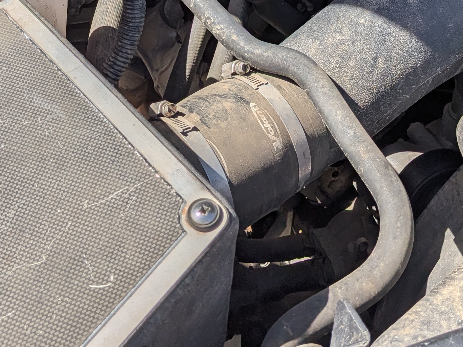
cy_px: -82
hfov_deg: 31.1
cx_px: 266
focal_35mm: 62
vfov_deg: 21.7
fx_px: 829
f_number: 1.7
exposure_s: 1/15625
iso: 26
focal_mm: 4.53
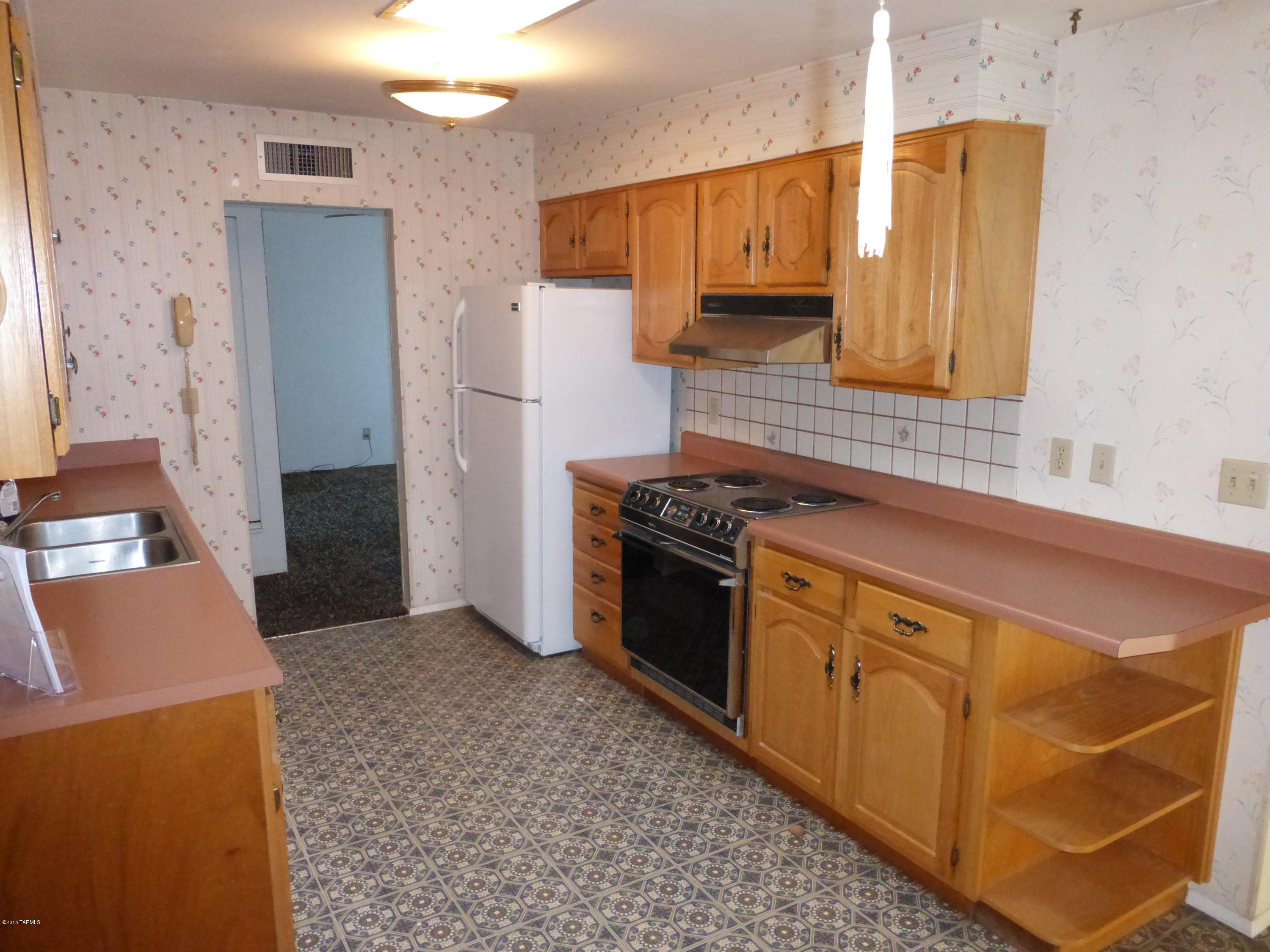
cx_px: 635
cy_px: 476
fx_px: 917
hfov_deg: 69.4
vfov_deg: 54.9
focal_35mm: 25
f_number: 3.3
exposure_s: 1/60
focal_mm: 4.3
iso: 800
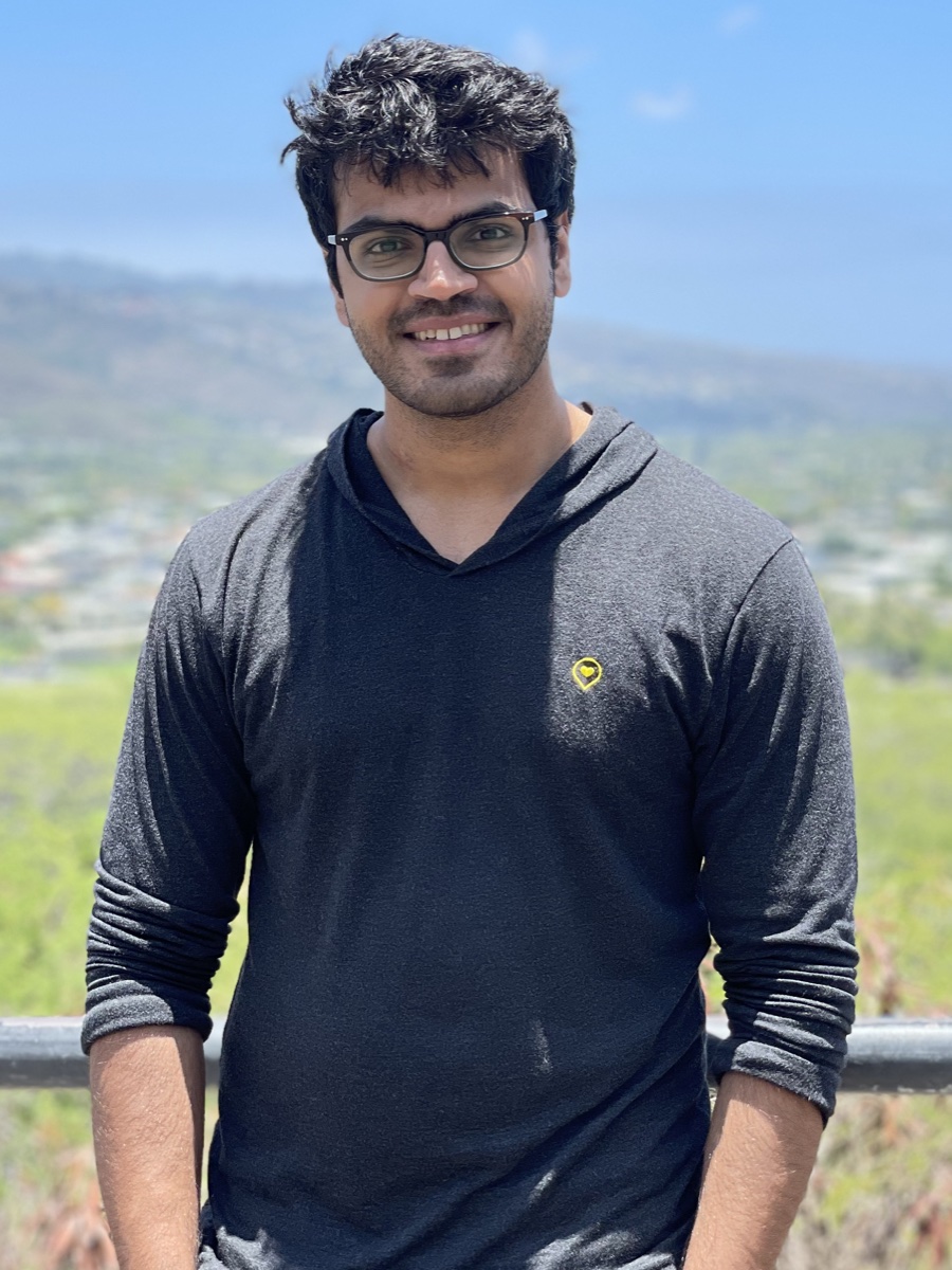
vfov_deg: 36.8
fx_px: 1907
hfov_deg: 28.0
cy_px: 635
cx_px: 476
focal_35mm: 52
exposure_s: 1/999
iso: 32
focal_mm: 6
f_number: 2
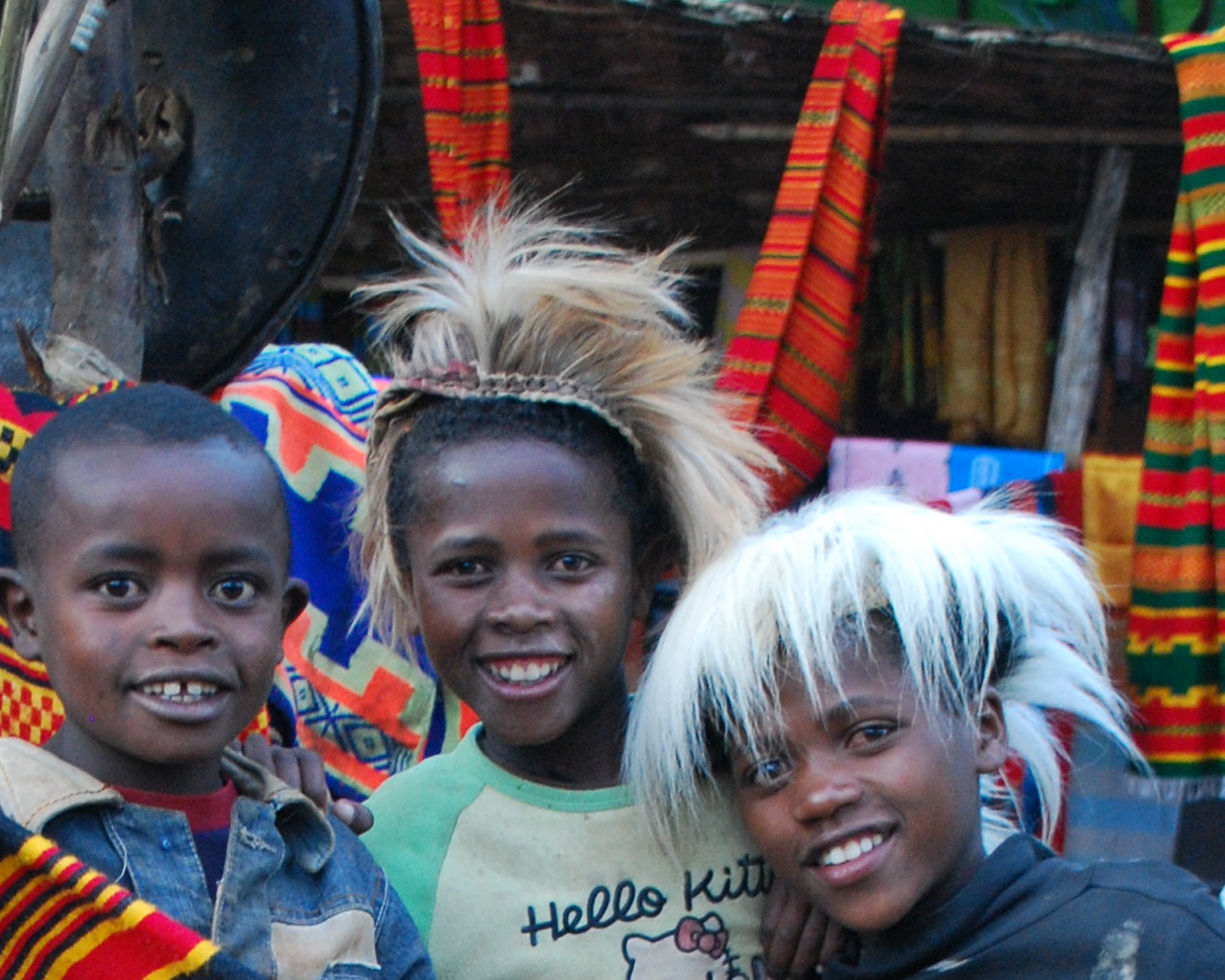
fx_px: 3843
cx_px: 347
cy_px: 1558
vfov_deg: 13.5
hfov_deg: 18.0
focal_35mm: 106
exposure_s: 1/30
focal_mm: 24
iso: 720
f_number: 4.2
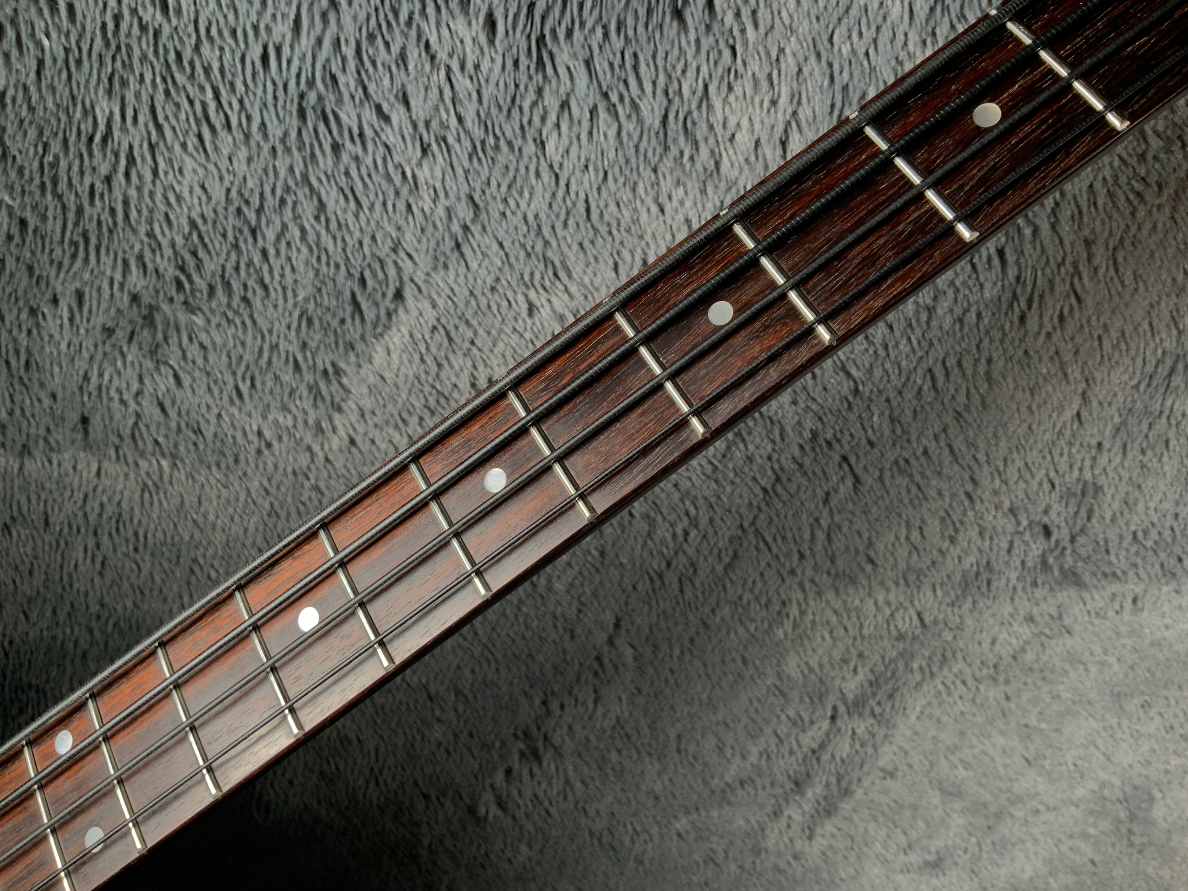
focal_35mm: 29
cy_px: 446
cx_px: 594
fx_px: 995
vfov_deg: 48.2
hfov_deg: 61.7
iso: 20
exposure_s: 1/104
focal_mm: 3
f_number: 1.8
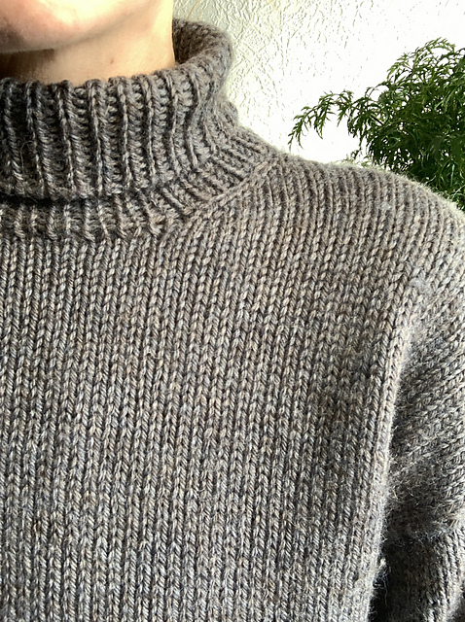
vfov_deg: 56.9
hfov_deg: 44.1
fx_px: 575
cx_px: 232
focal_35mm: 32
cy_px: 311
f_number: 2.2
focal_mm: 2.87
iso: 160
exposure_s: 1/60
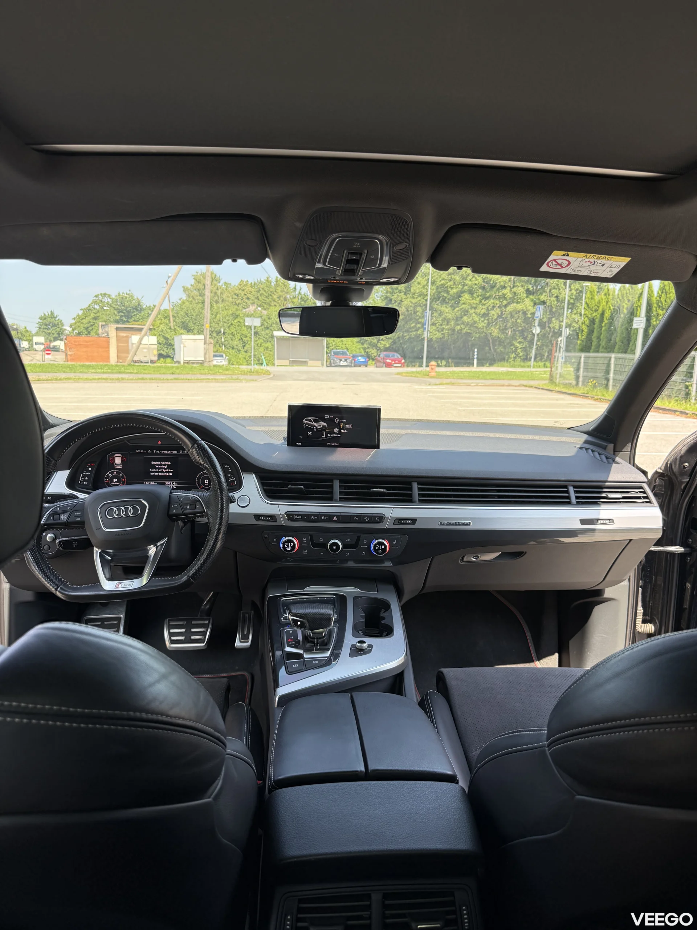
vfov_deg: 71.6
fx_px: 644
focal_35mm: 24
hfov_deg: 56.8
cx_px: 348
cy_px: 465
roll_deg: -1.5
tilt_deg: -9.8
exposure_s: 1/677
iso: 100
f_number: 1.78
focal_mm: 6.76
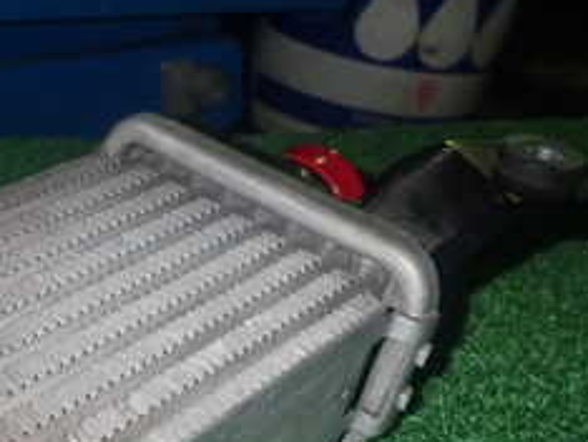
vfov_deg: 22.2
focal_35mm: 64
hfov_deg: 28.3
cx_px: -10
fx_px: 1088
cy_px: 437
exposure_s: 1/30
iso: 400
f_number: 5.6
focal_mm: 4.5
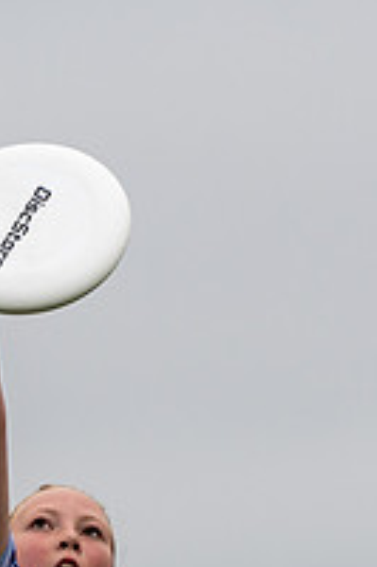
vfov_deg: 2.0
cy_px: 590
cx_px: 102
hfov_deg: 1.4
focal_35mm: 1015
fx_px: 15970
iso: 100
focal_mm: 200
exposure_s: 1/1000
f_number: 2.8
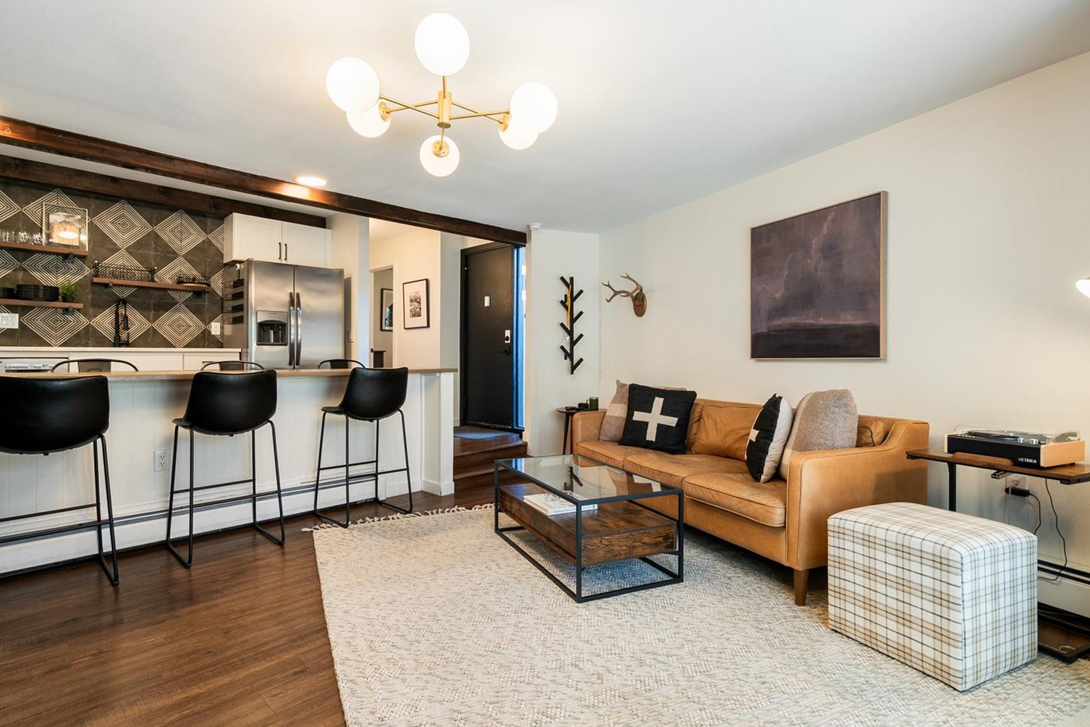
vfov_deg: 70.4
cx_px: 526
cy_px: 385
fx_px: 515
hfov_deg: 93.2
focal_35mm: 17
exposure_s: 1/2.5
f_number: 10
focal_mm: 16
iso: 400
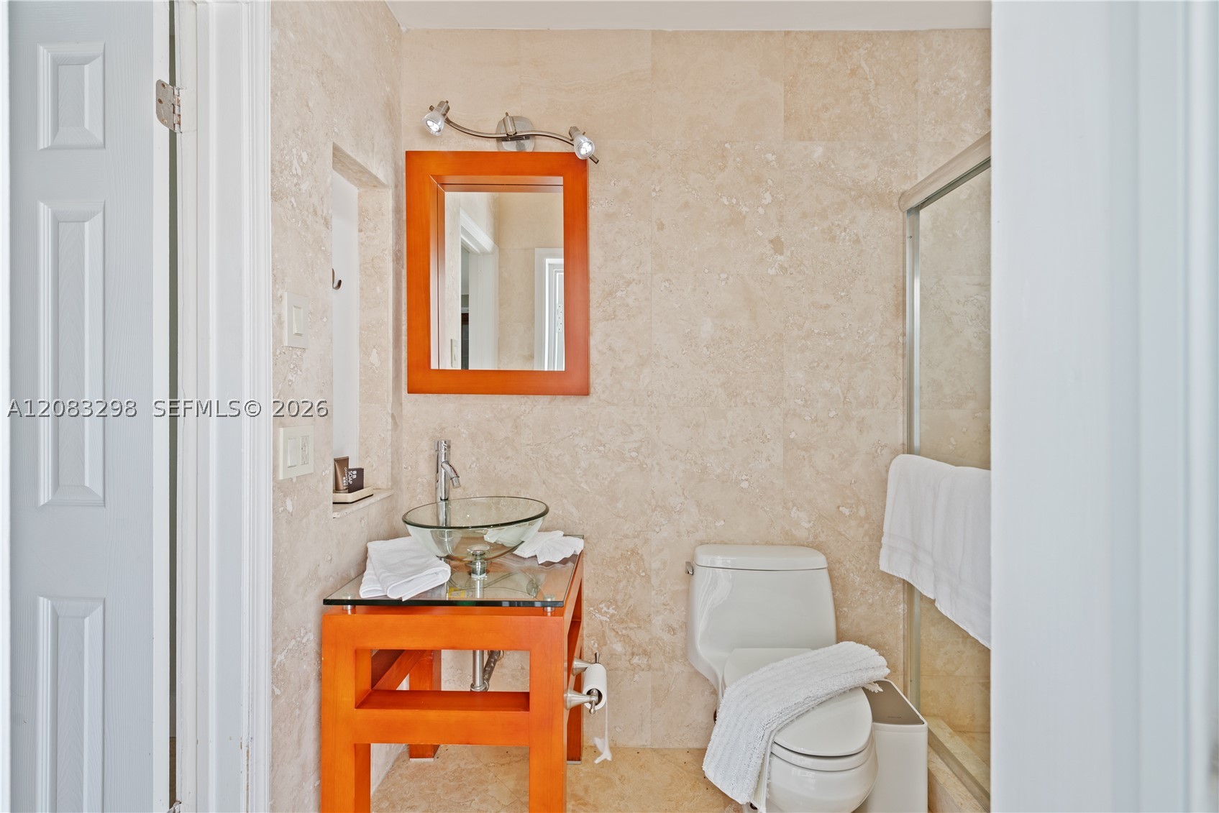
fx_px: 542
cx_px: 610
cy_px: 406
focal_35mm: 16
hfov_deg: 96.7
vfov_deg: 73.8
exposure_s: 1/15
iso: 200
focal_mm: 16
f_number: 8
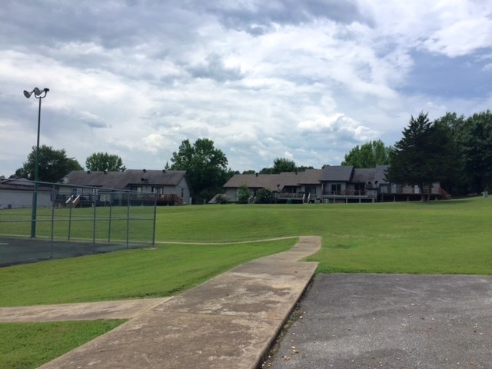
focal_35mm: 29
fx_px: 412
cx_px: 246
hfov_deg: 61.7
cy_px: 184
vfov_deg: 48.2
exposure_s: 1/2475
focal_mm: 4.15
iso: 32
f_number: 2.2
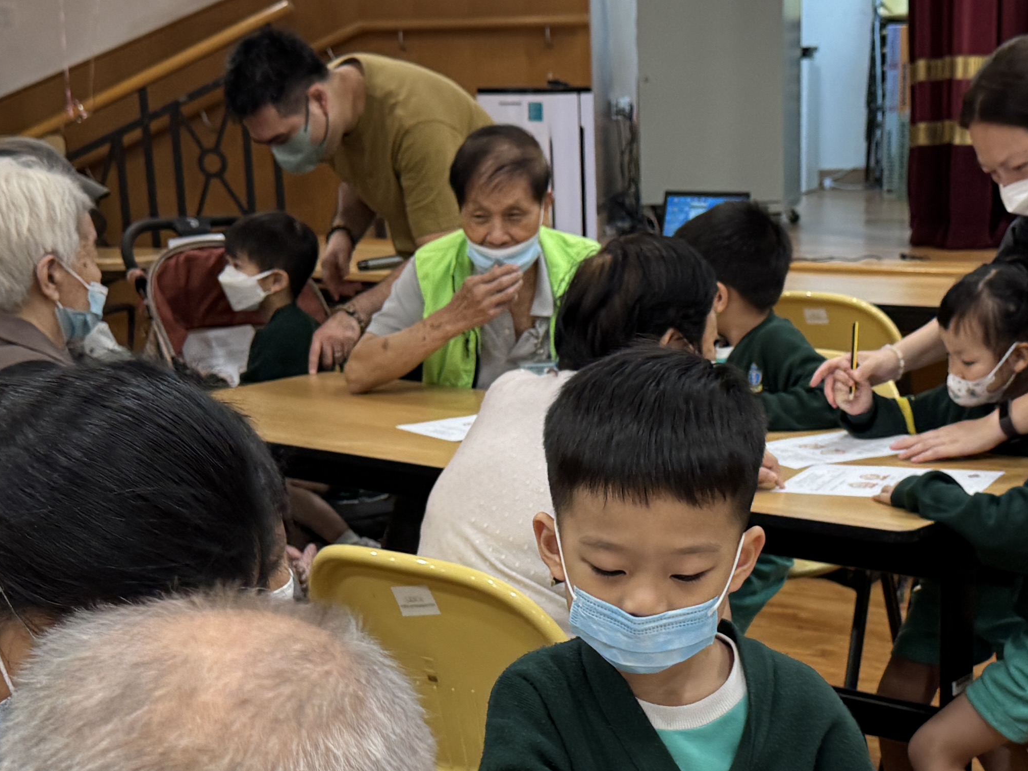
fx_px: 2019
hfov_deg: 28.4
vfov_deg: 21.2
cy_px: 675
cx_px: 651
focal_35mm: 68
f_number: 1.78
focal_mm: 6.76
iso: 160
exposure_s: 1/100
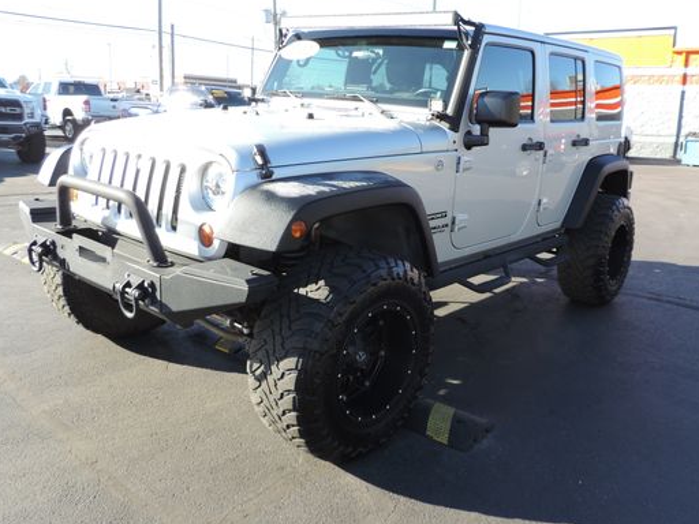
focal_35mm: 30
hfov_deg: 59.9
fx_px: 606
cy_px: 243
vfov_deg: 46.8
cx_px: 380
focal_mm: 4.3
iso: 80
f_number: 3
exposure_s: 1/250
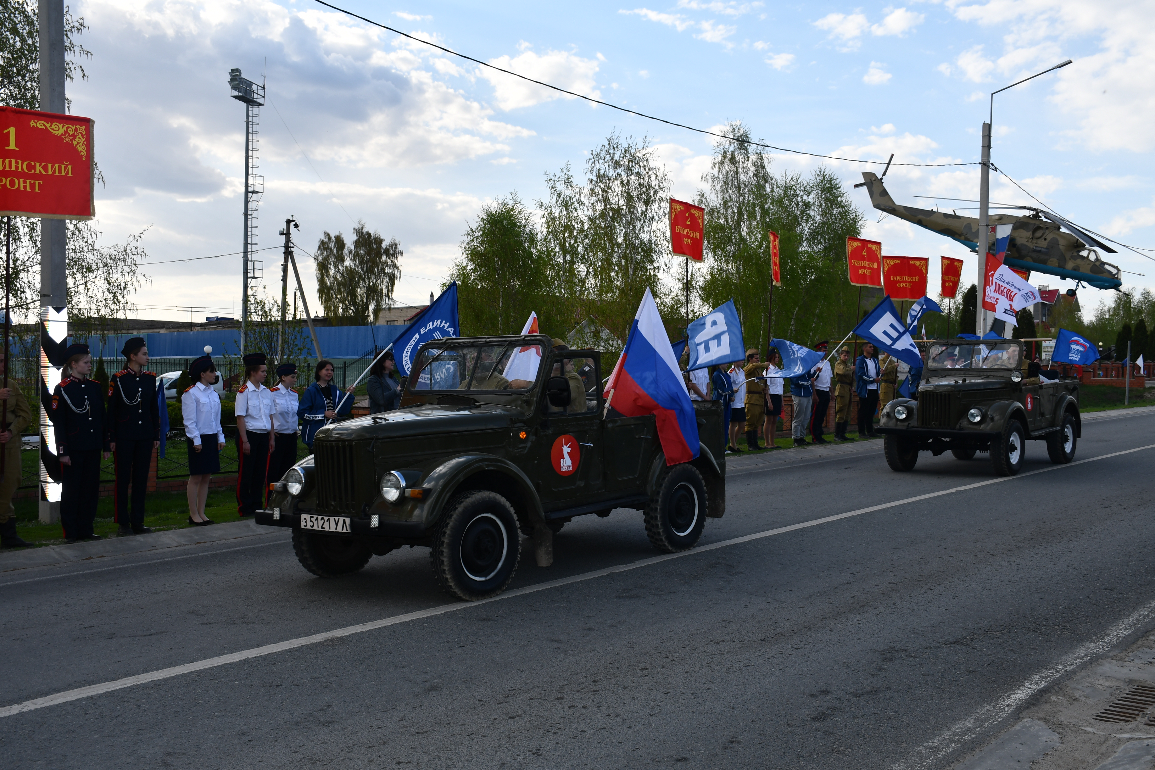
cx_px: 578
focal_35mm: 34
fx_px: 1091
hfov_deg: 55.8
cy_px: 385
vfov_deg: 38.9
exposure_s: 1/250
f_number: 7.1
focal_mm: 23
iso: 100
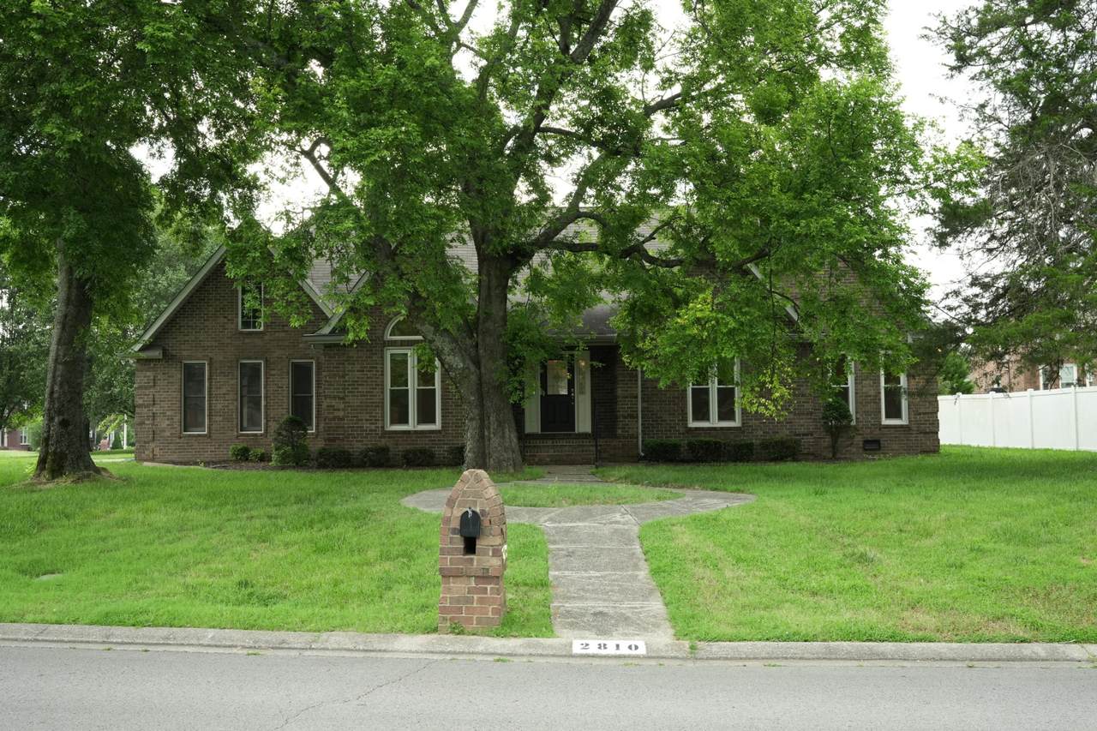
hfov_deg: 55.8
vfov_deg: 38.9
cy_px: 366
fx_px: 1036
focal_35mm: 34
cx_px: 548
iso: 1600
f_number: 7.1
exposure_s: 1/160
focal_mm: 34
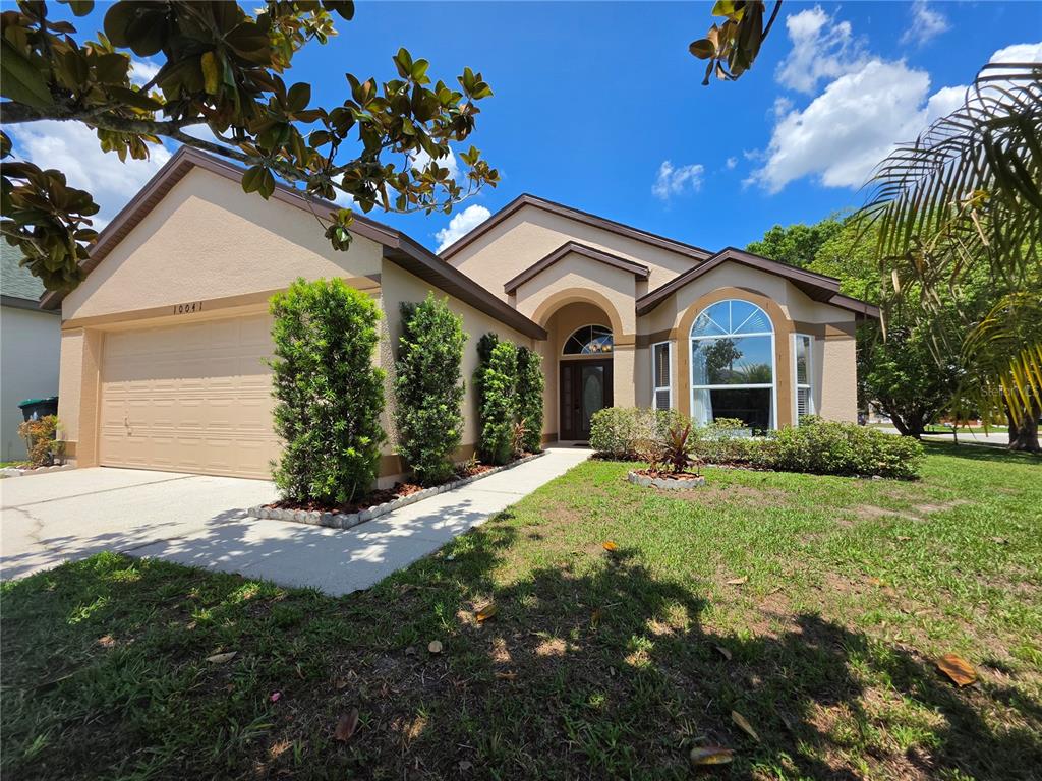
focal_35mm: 13
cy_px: 390
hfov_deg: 106.2
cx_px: 521
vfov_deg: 89.9
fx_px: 391
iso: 32
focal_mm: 2.2
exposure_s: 1/1677
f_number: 1.9
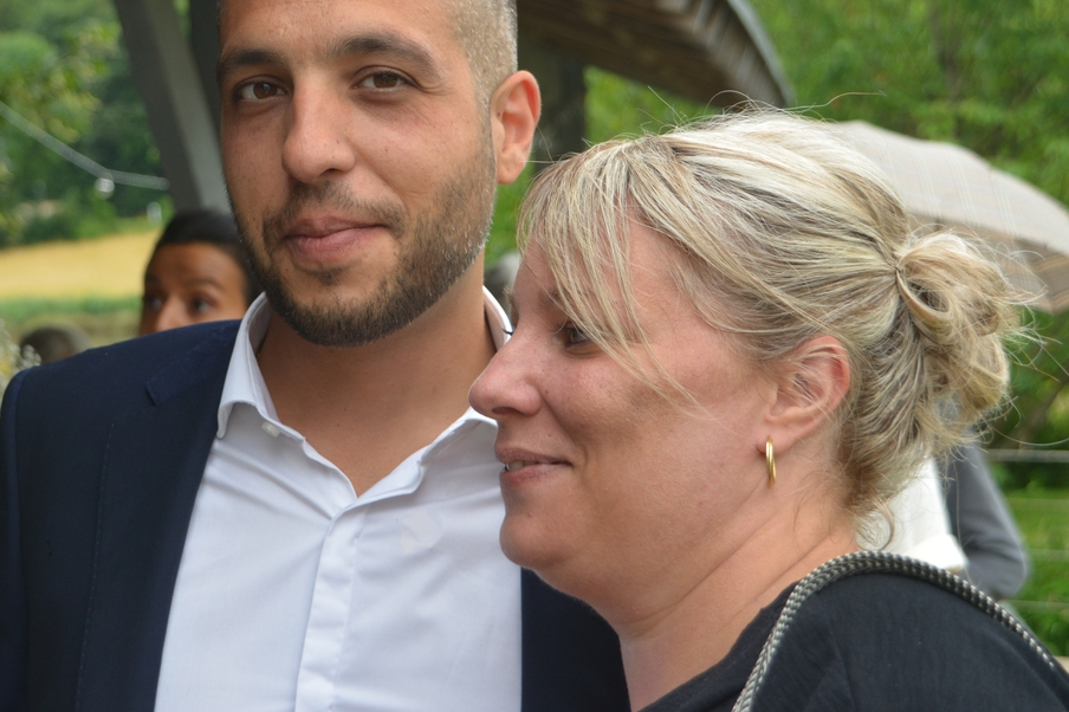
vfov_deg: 16.0
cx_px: 419
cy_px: 219
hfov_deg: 23.9
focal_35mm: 85
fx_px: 2523
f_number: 4.8
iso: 400
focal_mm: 40
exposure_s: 1/80
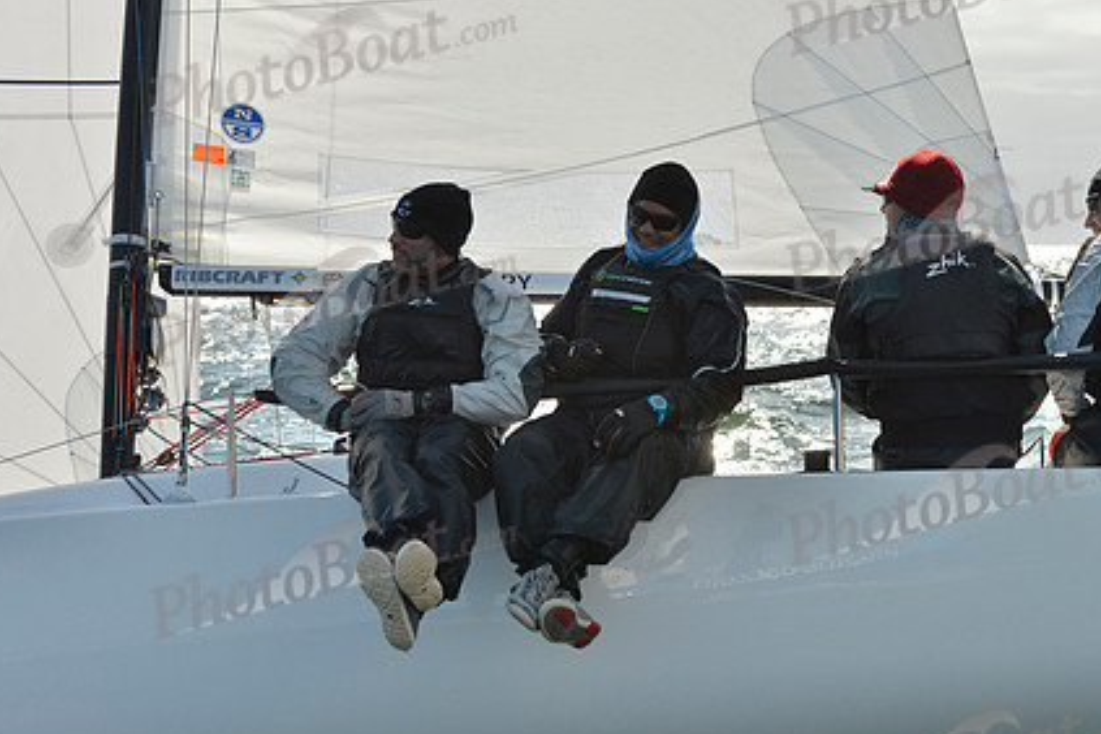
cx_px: 653
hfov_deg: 21.2
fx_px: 2936
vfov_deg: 14.2
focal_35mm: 96
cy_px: 400
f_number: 7.1
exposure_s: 1/1600
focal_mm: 70
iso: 400
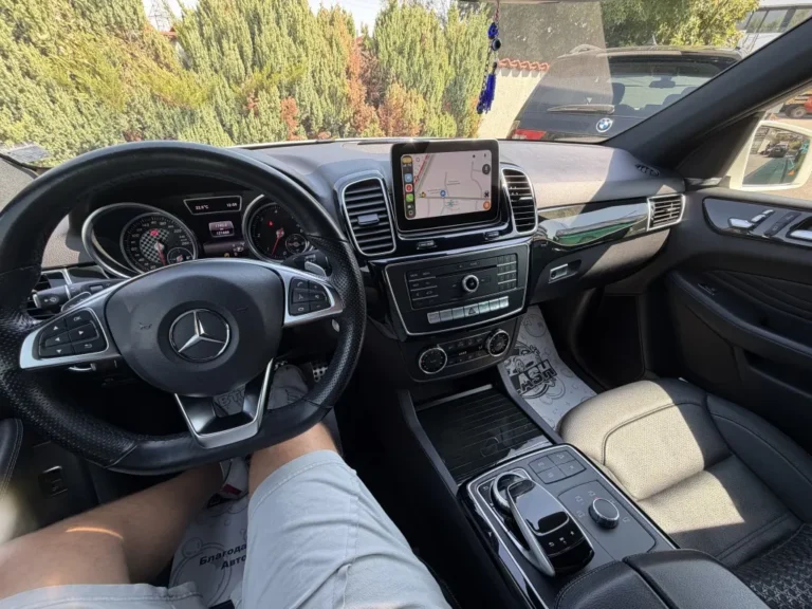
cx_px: 406
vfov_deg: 85.7
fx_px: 328
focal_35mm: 14
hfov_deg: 102.1
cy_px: 304
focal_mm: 2.22
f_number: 2.2
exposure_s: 1/121
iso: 80
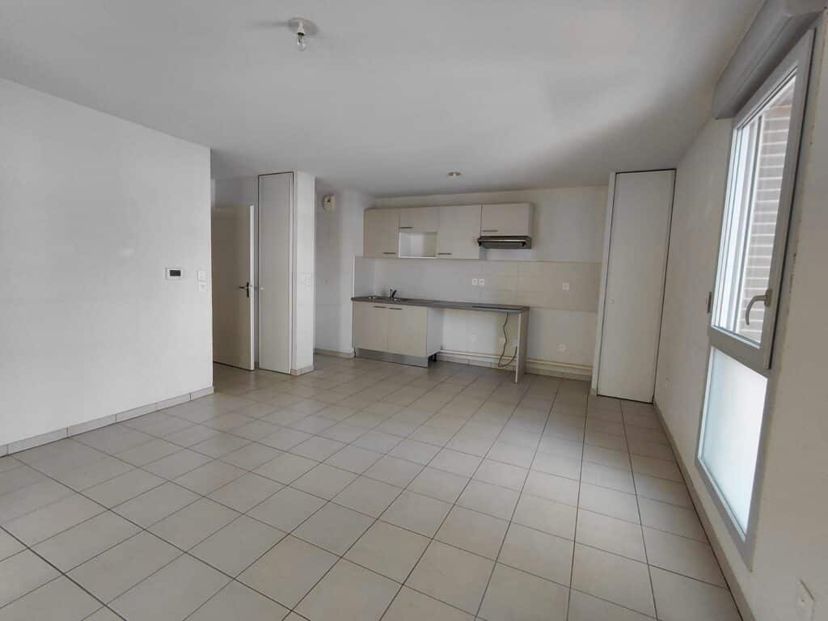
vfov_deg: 78.1
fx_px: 383
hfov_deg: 94.5
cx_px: 414
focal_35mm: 16
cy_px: 310
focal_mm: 1.64
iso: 80
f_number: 2.2
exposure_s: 1/60
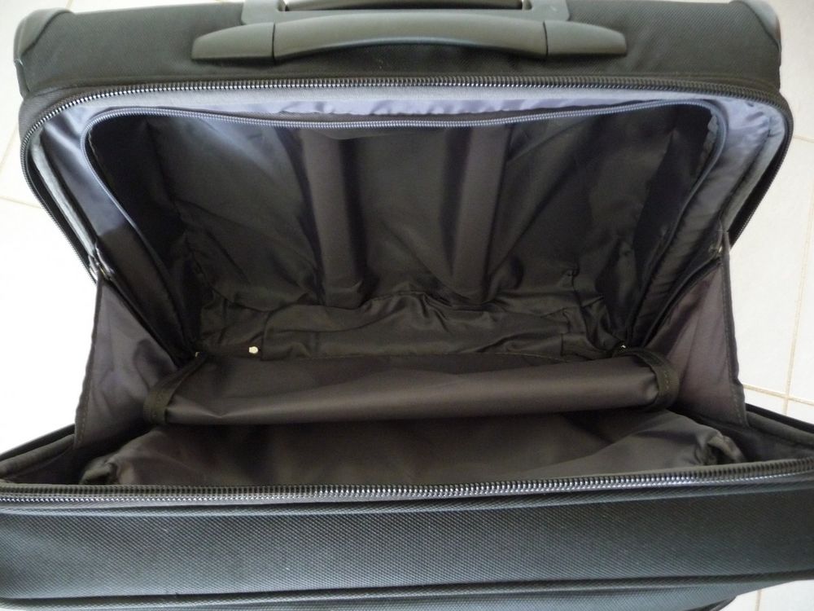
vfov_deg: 49.7
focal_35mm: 28
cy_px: 306
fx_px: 658
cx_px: 407
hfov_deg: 63.4
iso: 400
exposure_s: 1/8
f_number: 3.3
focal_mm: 4.7
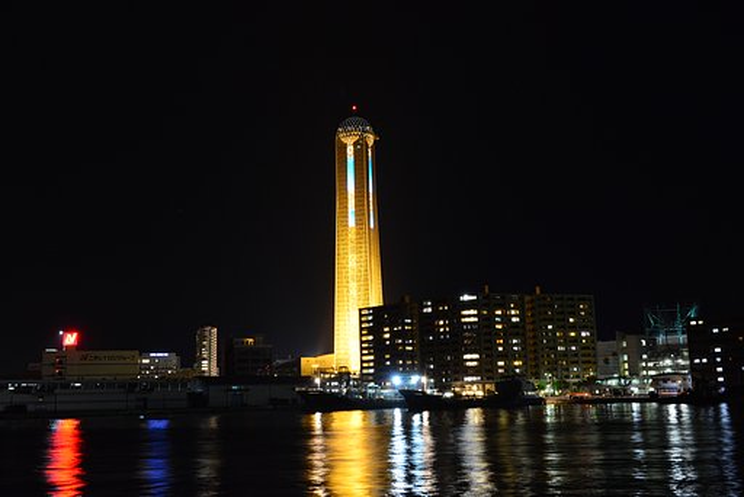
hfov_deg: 50.7
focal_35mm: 38
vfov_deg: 35.1
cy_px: 248
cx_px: 372
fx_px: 786
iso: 3200
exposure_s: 1
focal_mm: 38
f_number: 10
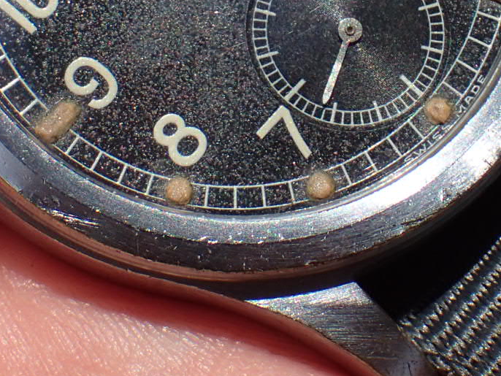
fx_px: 2997
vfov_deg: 7.1
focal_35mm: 207
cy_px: -59
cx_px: 269
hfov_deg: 9.6
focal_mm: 13.47
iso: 100
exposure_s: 1/500
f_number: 5.6
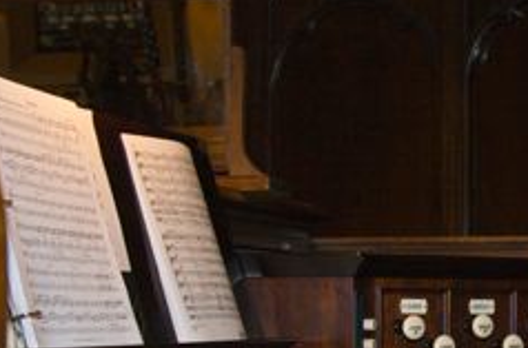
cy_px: 285
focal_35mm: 97
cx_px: 481
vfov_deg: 13.9
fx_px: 1418
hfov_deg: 20.6
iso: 800
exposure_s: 1/60
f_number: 5.6
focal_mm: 24
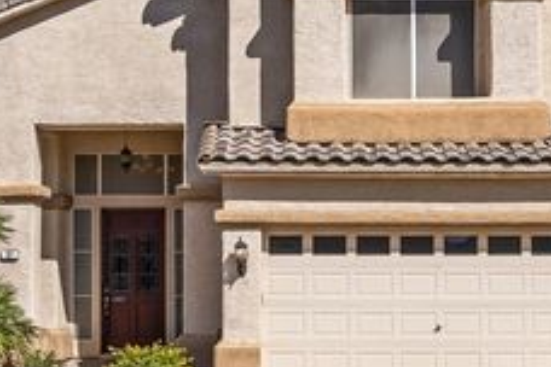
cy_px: 190
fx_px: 1041
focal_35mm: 68
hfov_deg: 29.6
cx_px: 319
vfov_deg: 20.0
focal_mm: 21
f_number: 7.1
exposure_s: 1/8000
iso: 400
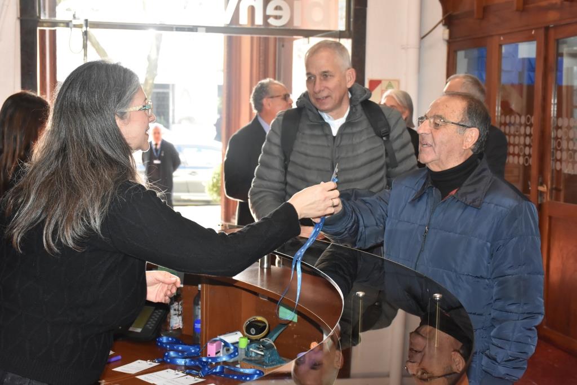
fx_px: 842
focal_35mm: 52
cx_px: 288
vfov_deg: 25.8
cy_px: 192
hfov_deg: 37.8
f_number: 5.6
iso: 1600
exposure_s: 1/125
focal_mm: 35
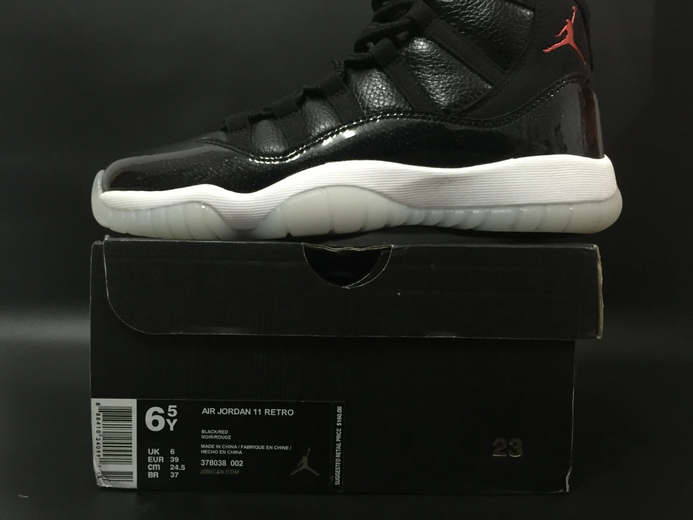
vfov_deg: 48.2
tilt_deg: -0.8
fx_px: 581
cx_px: 346
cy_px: 260
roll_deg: -1.7
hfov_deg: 61.7
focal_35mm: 29
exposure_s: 1/4
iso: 125
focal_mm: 4.15
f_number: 2.2
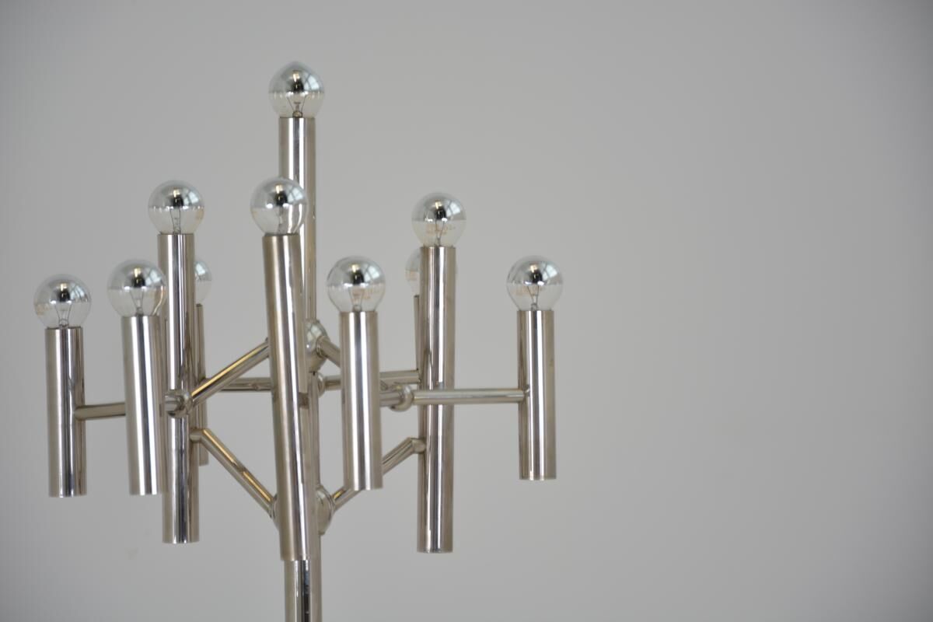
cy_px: 311
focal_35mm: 158
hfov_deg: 13.0
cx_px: 466
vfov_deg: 8.7
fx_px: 4082
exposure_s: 1/30
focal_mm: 105
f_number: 5.6
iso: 125
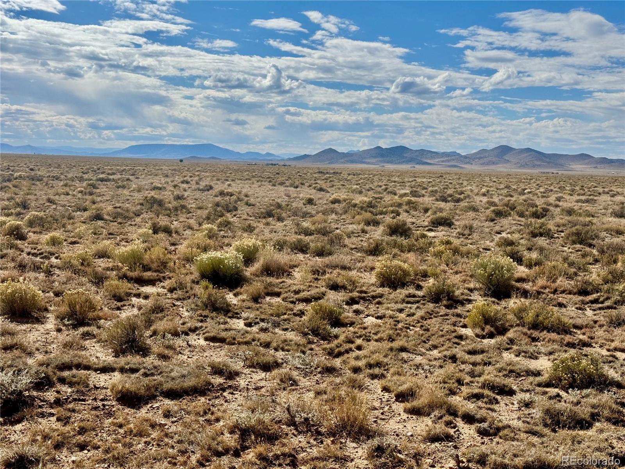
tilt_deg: -5.1
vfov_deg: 30.3
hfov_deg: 39.7
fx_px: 867
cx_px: 312
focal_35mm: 48
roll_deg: -1.7
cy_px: 234
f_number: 1.78
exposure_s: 1/9009
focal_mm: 6.76
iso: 64
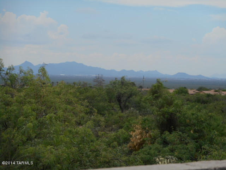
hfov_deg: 14.7
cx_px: 113
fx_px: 875
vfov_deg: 11.1
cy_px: 85
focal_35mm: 134
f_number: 6.1
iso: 80
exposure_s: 1/320
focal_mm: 23.9
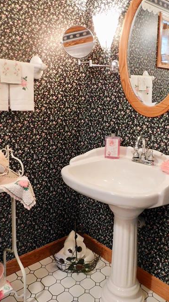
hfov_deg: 37.7
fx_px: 247
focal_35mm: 31
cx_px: 91
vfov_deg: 62.6
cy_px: 147
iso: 400
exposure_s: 1/13
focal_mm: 4.1
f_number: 3
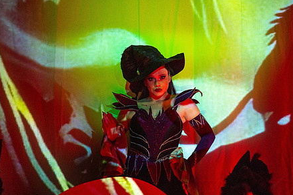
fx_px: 2043
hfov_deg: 8.2
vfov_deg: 5.5
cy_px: 127
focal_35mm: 251
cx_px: 171
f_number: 2.8
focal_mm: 190
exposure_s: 1/500
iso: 1250
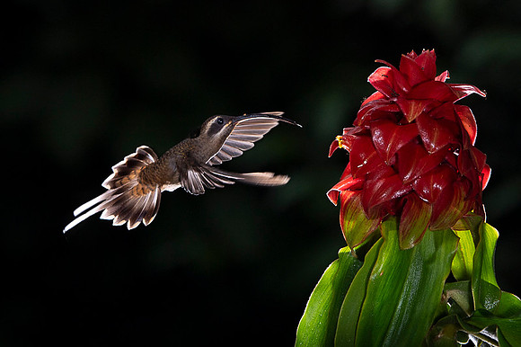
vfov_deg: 5.0
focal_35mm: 274
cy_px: 36
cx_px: 317
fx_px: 3968
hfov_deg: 7.5
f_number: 7.1
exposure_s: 1/200
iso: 640
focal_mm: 140
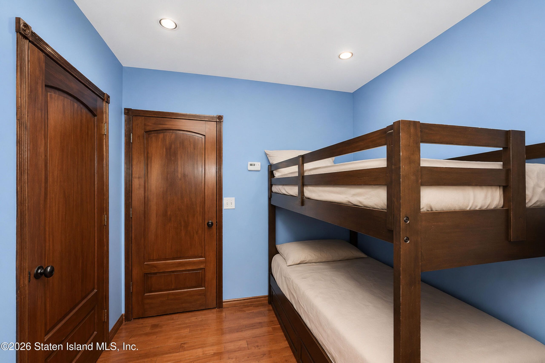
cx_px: 272
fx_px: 227
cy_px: 182
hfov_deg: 100.4
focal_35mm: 15
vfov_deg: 77.3
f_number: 9
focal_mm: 10
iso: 1600
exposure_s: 1/80
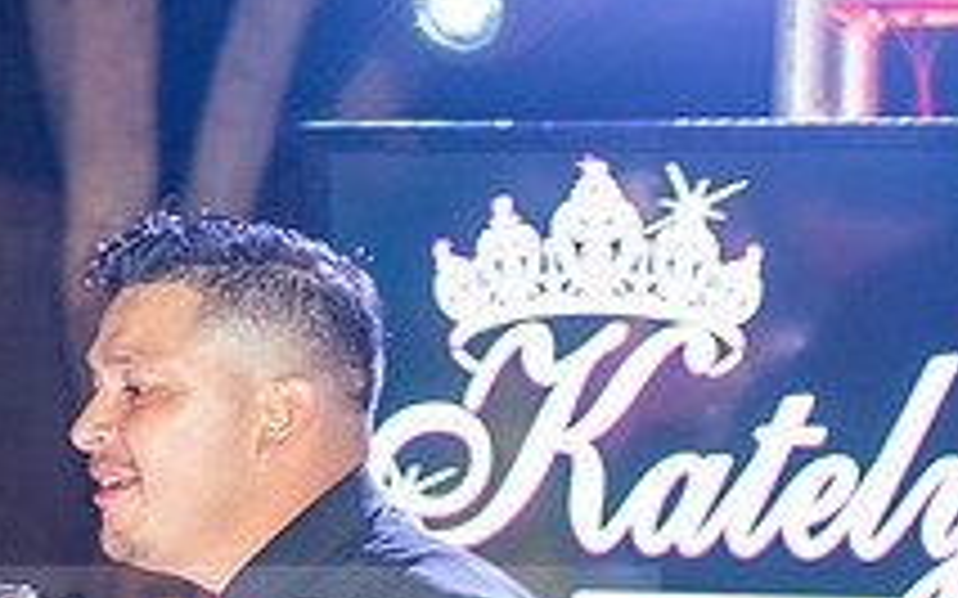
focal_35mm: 194
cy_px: 672
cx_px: 279
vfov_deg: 6.7
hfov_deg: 10.8
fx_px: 5064
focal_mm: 70
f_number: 3.2
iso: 1600
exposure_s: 1/100
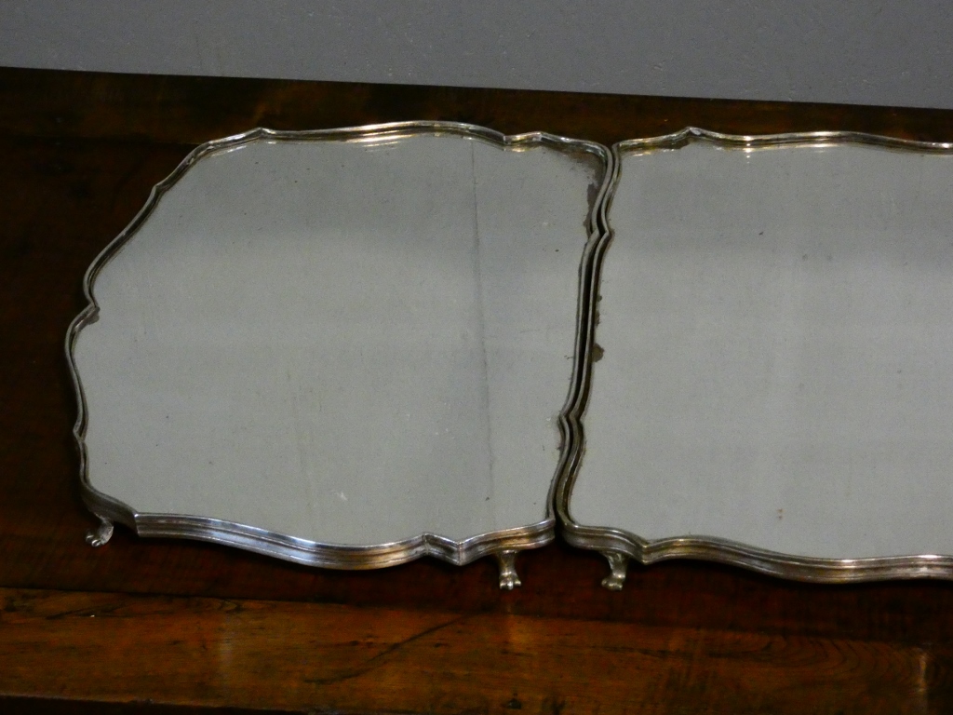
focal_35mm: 122
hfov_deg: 16.1
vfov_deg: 12.1
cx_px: 476
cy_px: 358
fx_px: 3359
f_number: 5.1
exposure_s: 1/200
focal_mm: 21.9
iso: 1600
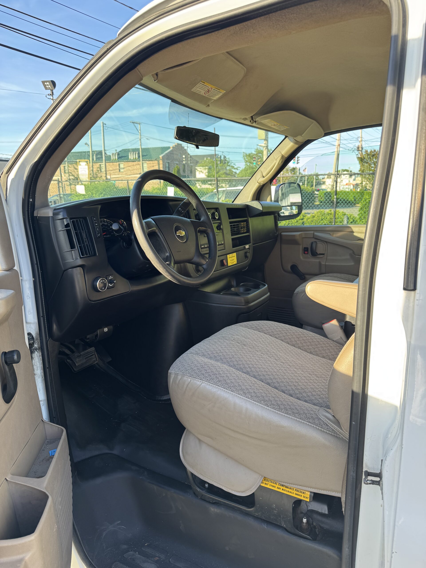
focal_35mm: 24
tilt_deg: -12.9
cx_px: 213
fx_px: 394
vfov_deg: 71.6
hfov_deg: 56.8
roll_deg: +0.9
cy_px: 284
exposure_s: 1/172
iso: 80
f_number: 1.78
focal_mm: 6.76
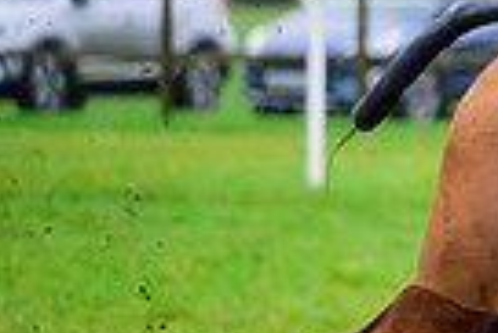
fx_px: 7062
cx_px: 1058
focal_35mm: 510
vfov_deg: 2.7
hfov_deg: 4.0
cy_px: 126
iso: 2500
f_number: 2.8
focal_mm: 120
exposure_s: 1/1250
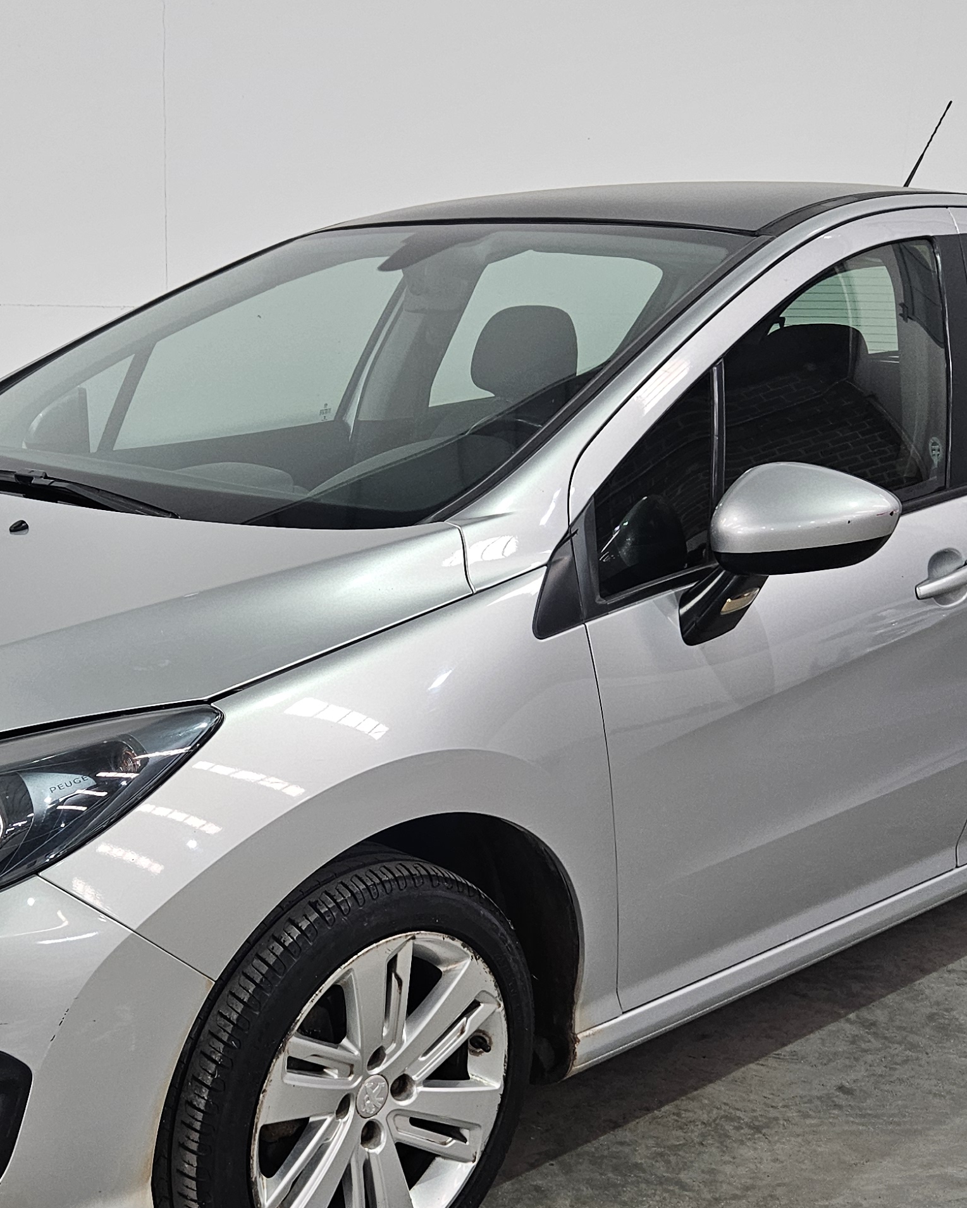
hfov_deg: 31.7
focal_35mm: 47
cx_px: 283
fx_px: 1681
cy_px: 794
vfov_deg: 39.1
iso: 200
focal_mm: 5.4
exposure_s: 1/50
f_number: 1.8
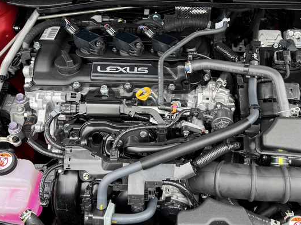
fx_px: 374
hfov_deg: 43.4
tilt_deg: -52.3
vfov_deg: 33.5
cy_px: 97
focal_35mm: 43
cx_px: 193
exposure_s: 1/121
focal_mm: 6.76
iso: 100
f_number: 1.78
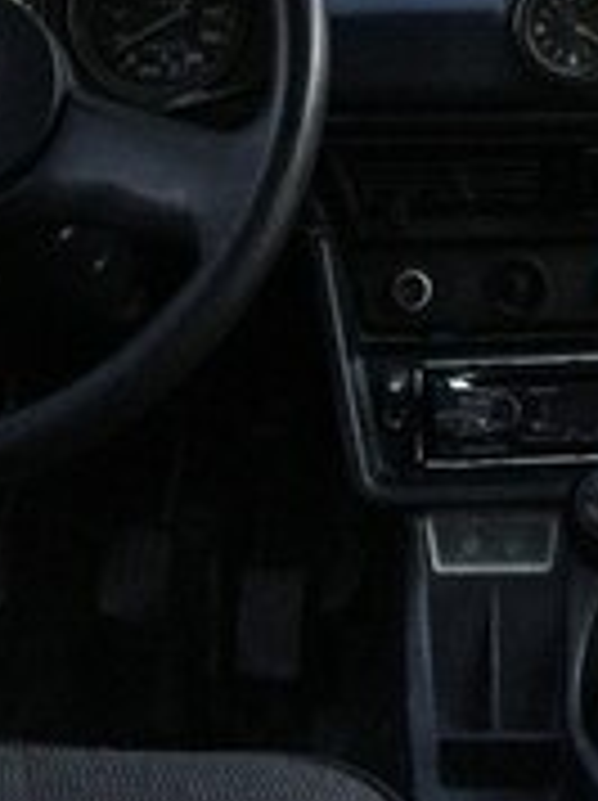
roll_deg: +1.4
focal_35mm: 81
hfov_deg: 18.0
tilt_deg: -3.5
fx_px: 1870
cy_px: -243
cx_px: 477
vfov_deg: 21.8
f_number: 2.2
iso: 500
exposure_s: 1/17
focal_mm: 4.15
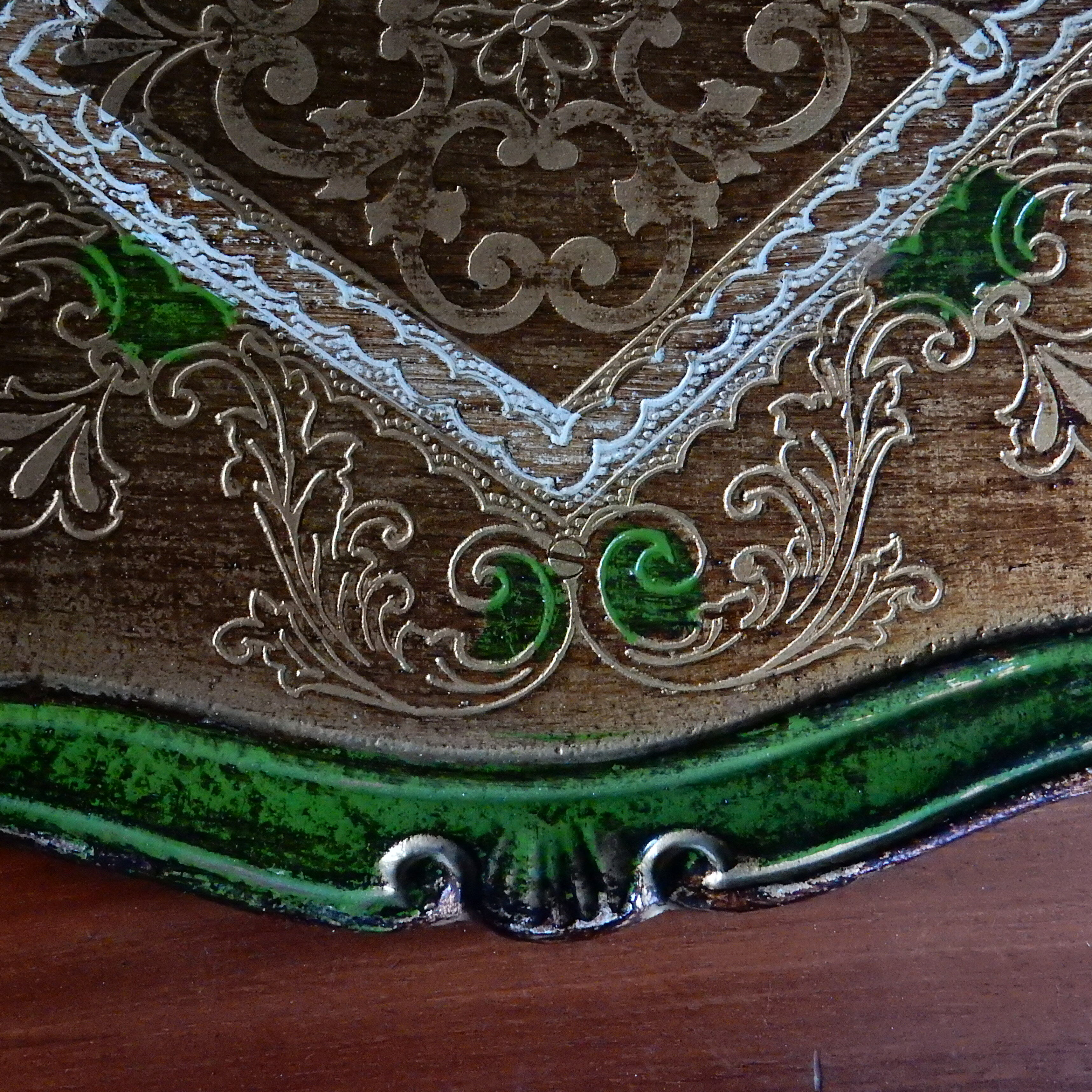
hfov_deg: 33.4
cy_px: 545
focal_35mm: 51
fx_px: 1820
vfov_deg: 33.4
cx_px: 504
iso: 1600
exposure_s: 1/50
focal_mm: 7.6
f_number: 4.2
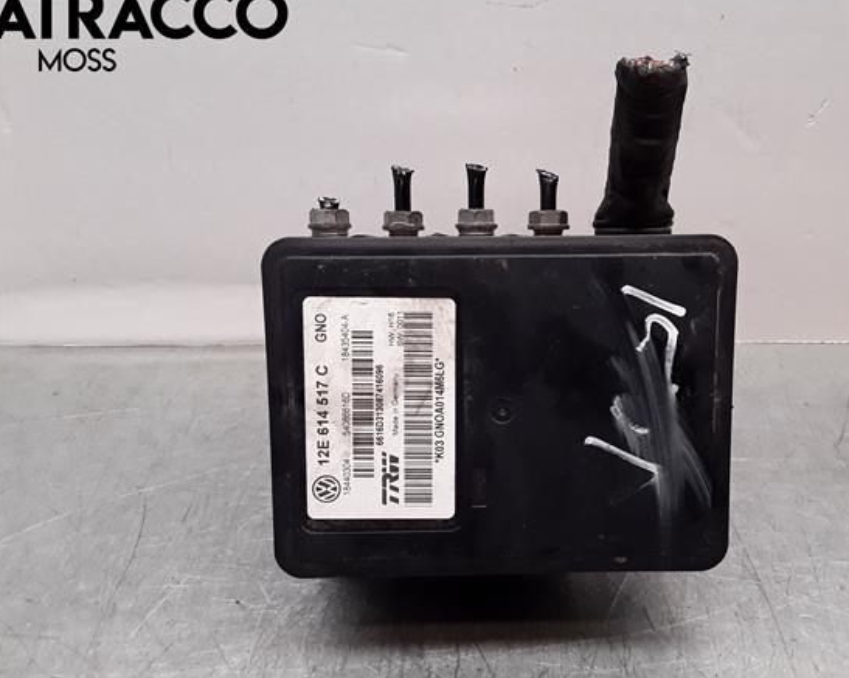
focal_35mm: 32
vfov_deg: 45.7
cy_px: 358
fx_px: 804
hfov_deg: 55.5
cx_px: 486
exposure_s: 1/100
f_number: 1.9
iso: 80
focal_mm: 2.91
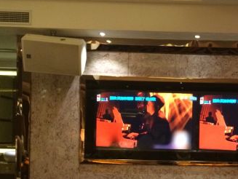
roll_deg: -1.5
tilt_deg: -1.4
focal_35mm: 62
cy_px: 145
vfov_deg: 23.3
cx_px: 207
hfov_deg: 30.0
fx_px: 427
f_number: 2.2
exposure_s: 1/25
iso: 320
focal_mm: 4.15
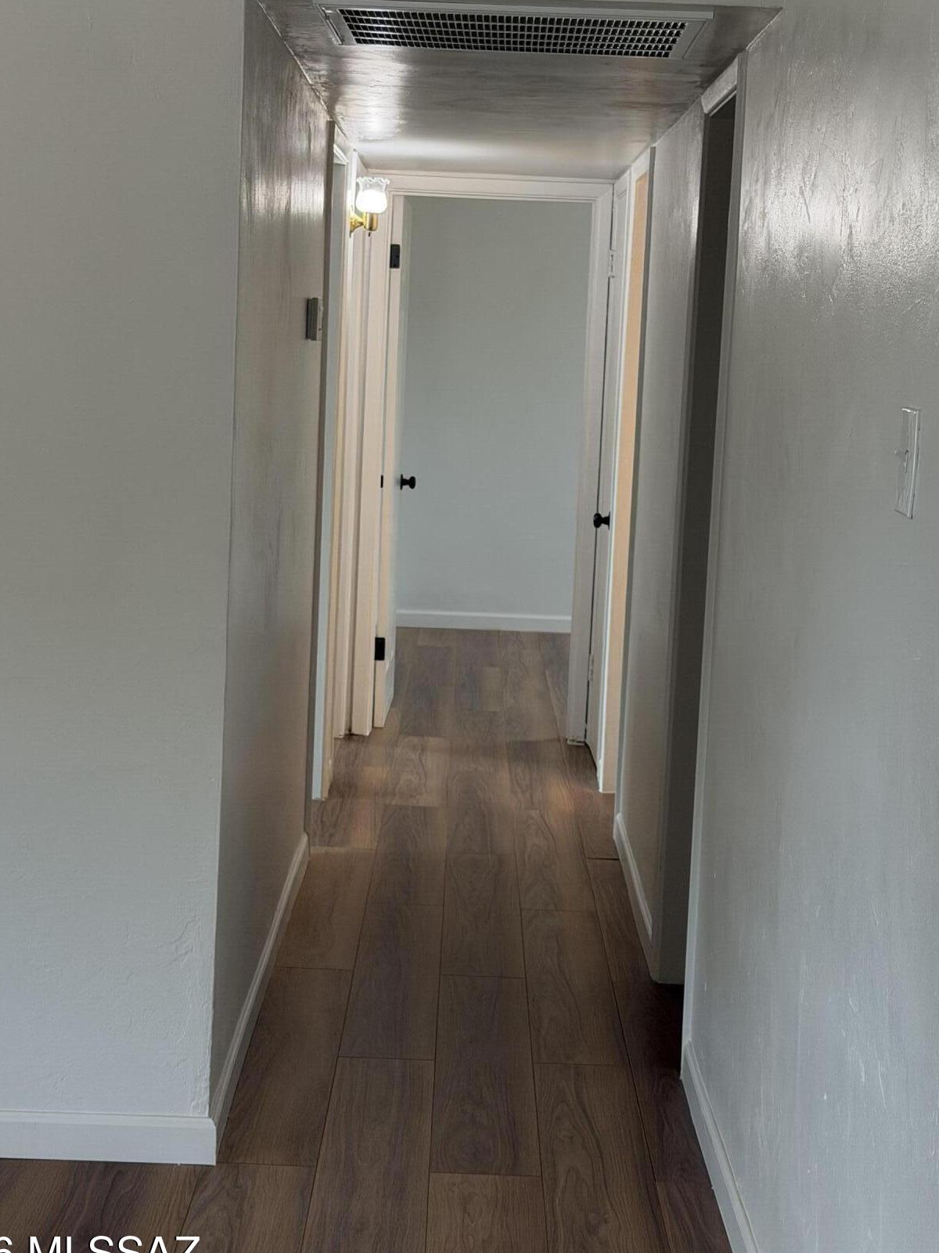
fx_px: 2170
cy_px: 542
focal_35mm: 60
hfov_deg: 24.4
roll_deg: -2.4
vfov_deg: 32.1
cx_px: 467
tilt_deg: -5.9
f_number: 1.78
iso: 160
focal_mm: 6.76
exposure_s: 1/120
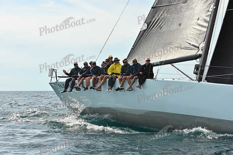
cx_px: 116
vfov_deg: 19.5
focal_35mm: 70
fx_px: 453
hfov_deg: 28.8
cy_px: 78
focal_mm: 70
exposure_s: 1/1000
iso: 320
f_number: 10
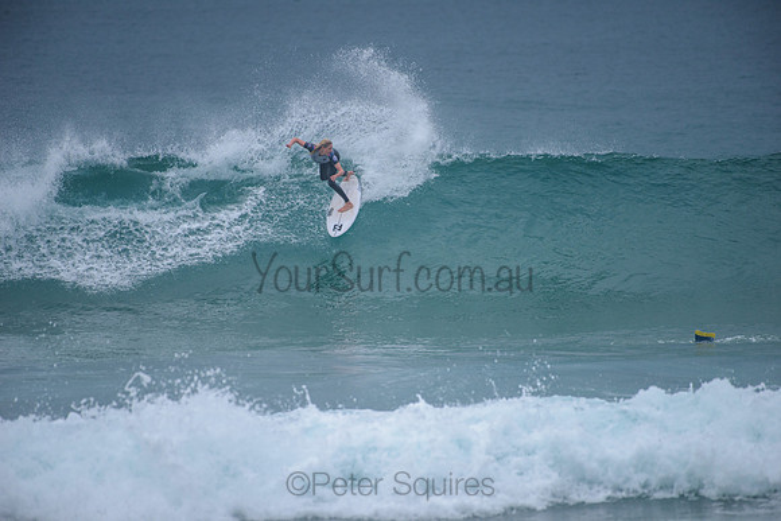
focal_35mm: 500
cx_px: 390
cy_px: 260
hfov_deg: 4.1
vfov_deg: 2.8
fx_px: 10849
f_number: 5.6
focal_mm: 500
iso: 220
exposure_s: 1/2000
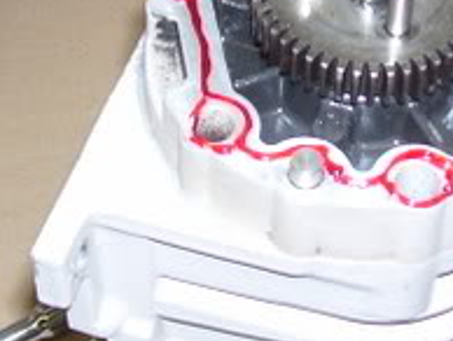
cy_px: 2
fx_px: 1467
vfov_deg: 13.1
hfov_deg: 17.5
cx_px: 297
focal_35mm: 112
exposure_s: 1/60
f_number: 2.7
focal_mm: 5.6
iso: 80
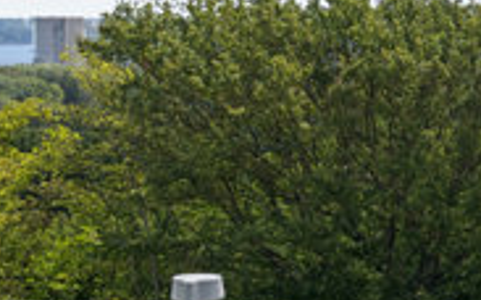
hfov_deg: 5.4
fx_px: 4898
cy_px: 120
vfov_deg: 3.5
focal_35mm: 374
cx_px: -789
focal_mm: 67
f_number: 4
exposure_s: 1/800
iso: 64
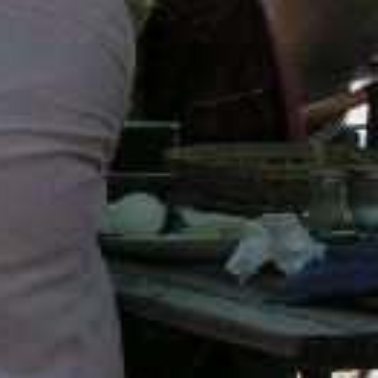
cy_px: 263
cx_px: -615
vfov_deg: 6.5
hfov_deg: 6.1
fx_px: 3336
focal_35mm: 270
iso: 200
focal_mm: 12.7
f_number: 7.8
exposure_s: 1/268
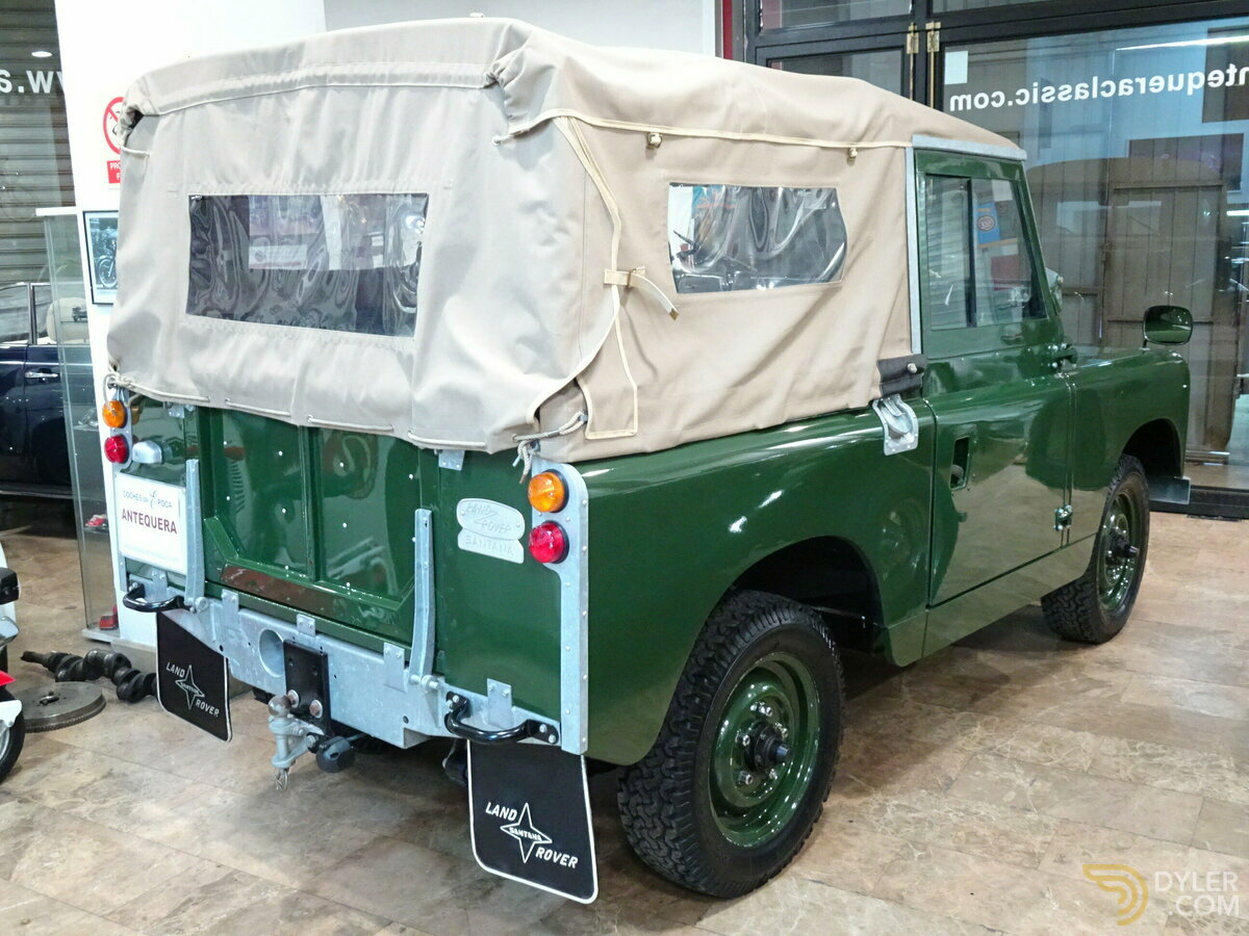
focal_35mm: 34
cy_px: 468
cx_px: 624
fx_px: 1227
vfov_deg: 41.8
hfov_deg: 54.0
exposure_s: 1/10
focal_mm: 5.79
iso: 800
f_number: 4
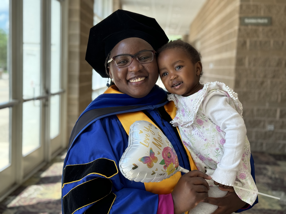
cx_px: 143
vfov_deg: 30.3
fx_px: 397
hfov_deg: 39.7
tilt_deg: -6.9
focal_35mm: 48
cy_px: 107
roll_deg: -2.2
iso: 64
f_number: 1.78
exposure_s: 1/243
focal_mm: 6.76
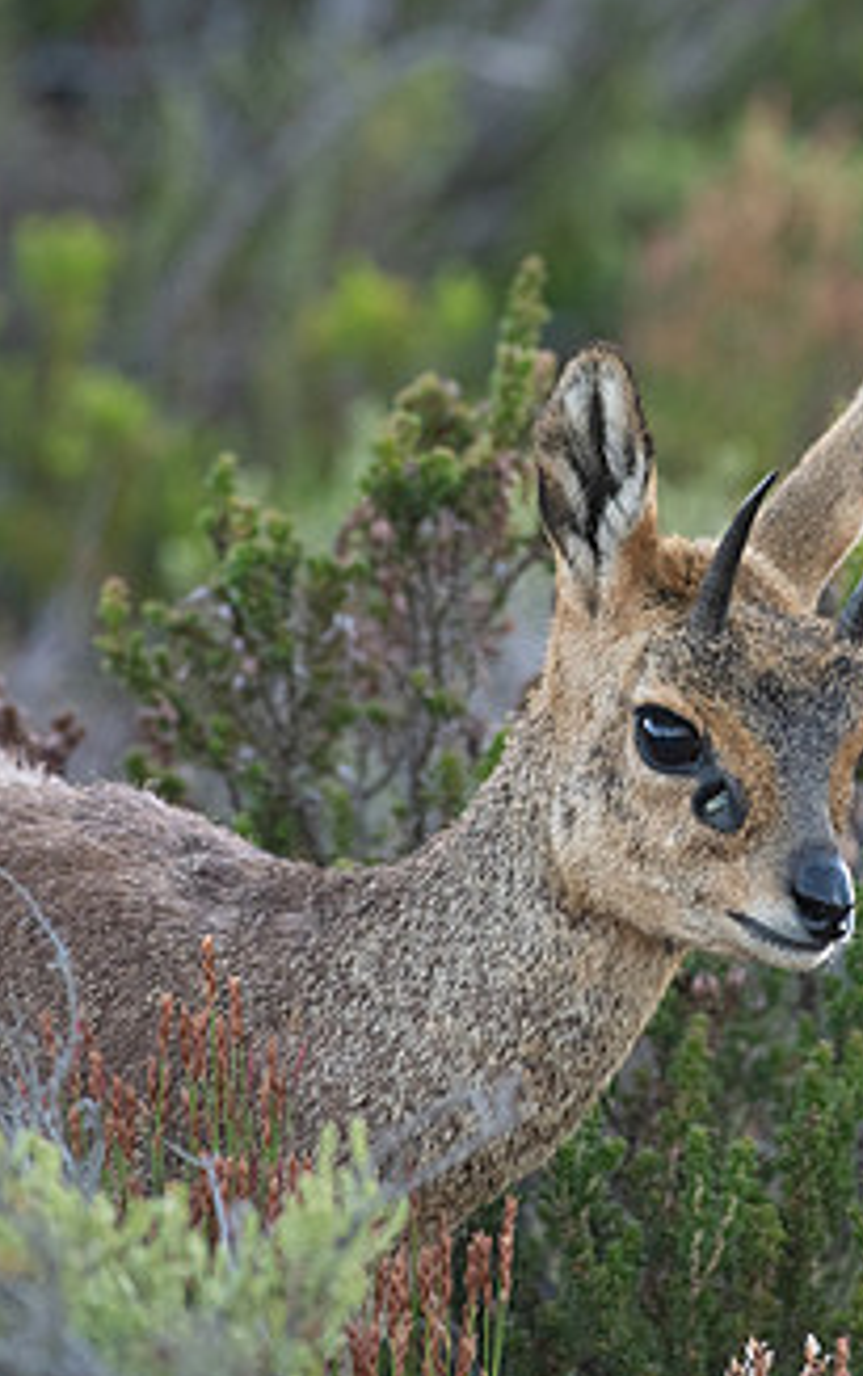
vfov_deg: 1.9
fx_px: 40703
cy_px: 671
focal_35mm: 1084
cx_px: 766
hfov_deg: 1.2
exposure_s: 1/160
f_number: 6.3
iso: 2000
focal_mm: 600
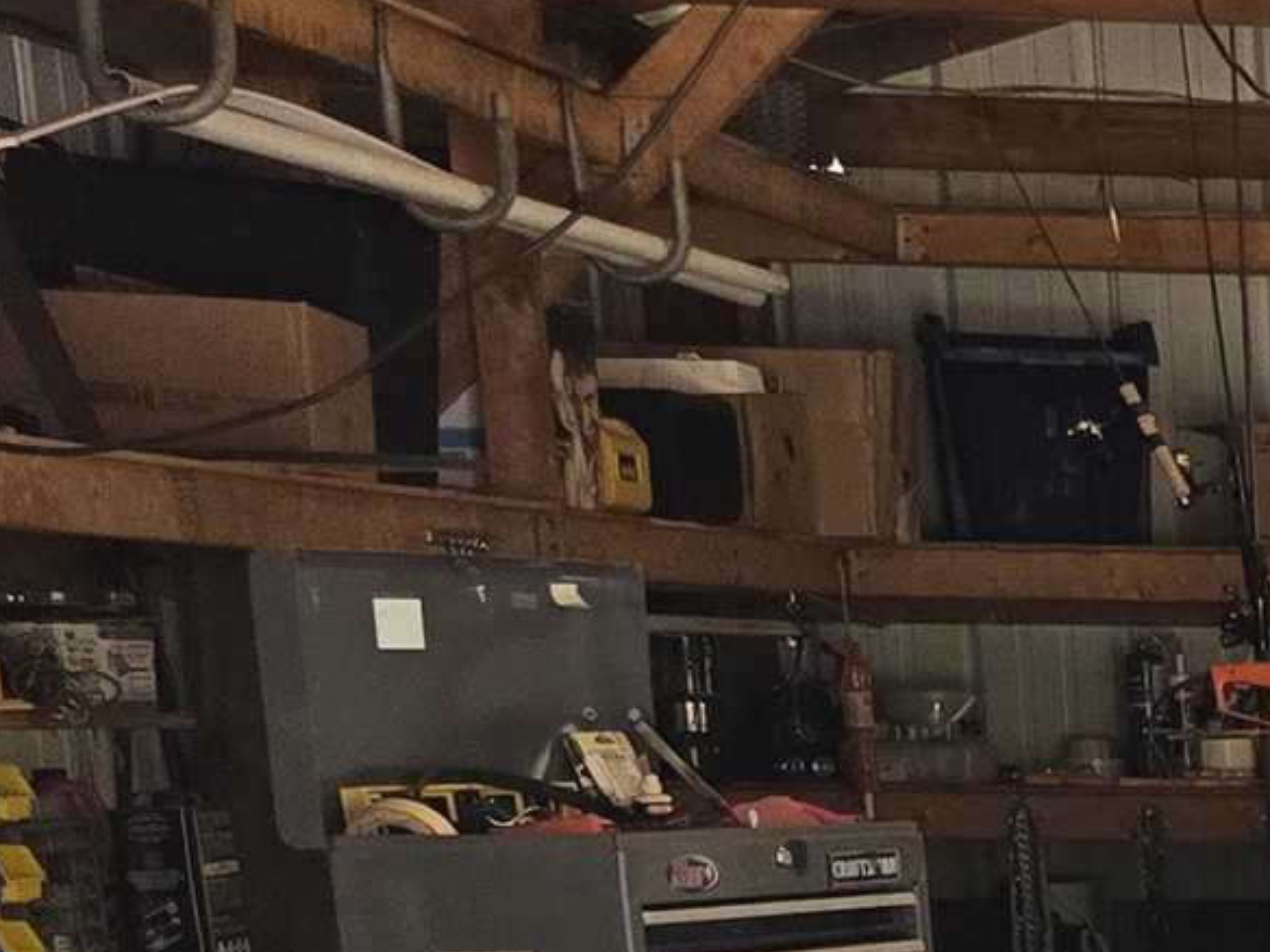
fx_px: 4439
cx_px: 2807
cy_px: 1558
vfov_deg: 11.6
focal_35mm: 121
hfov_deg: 13.2
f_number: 1.7
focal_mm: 6.3
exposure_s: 1/120
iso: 160
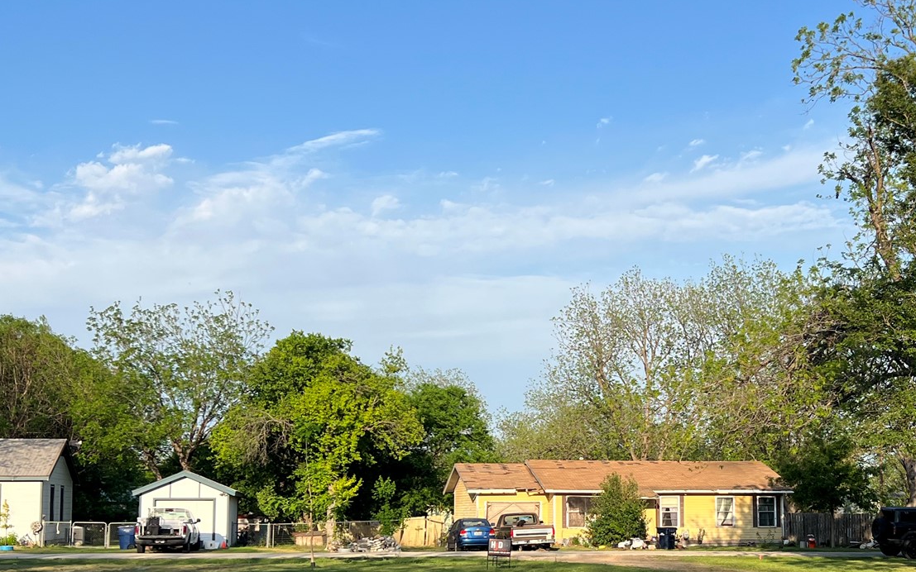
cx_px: 609
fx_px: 1273
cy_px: 407
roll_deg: +0.5
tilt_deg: +3.6
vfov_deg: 25.1
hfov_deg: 39.1
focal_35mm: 51
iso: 50
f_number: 1.5
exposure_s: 1/2762
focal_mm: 5.7
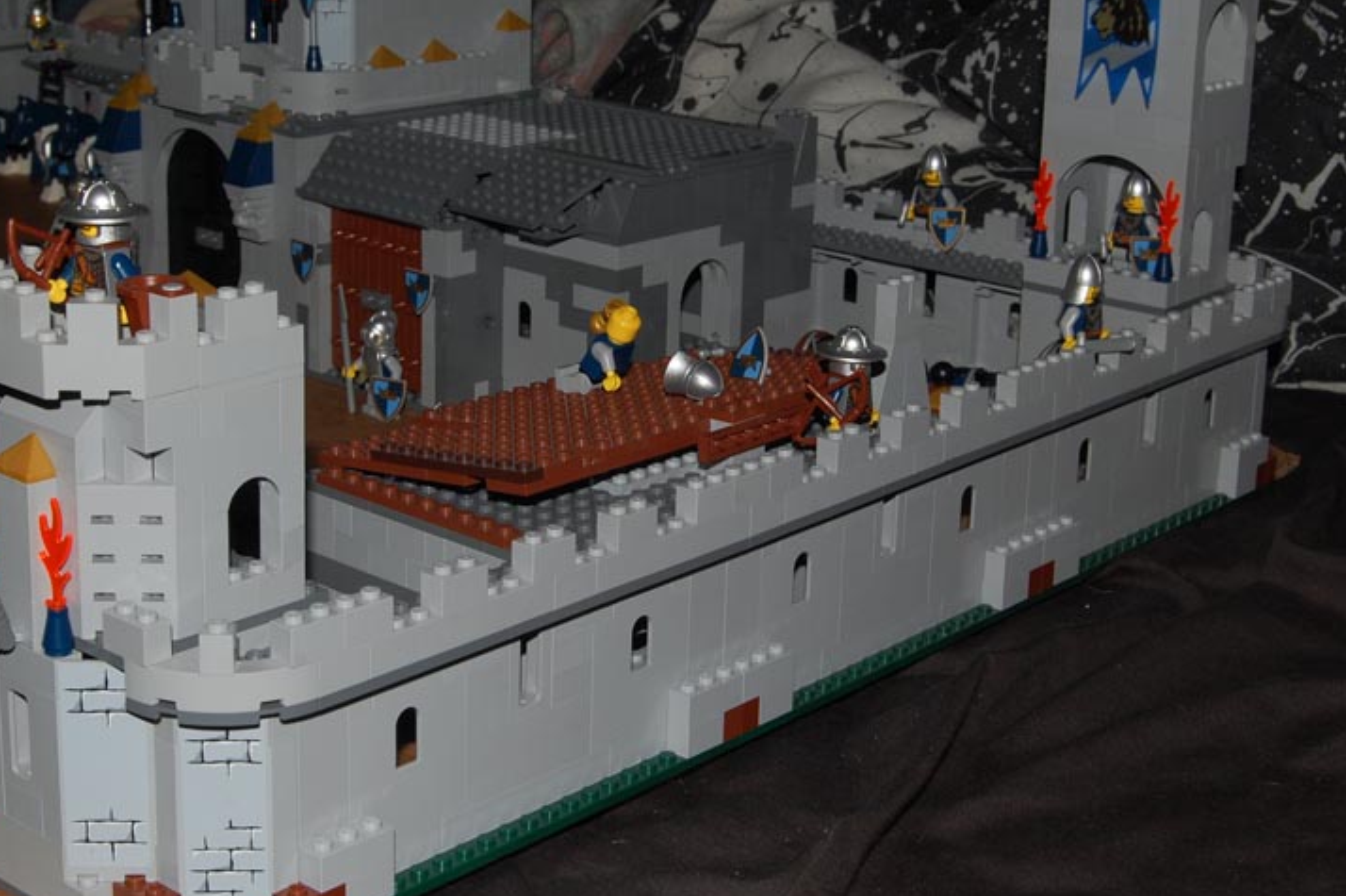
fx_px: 2354
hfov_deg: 31.9
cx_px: 647
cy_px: 401
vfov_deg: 21.5
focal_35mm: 63
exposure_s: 1/500
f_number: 14
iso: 200
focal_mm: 30
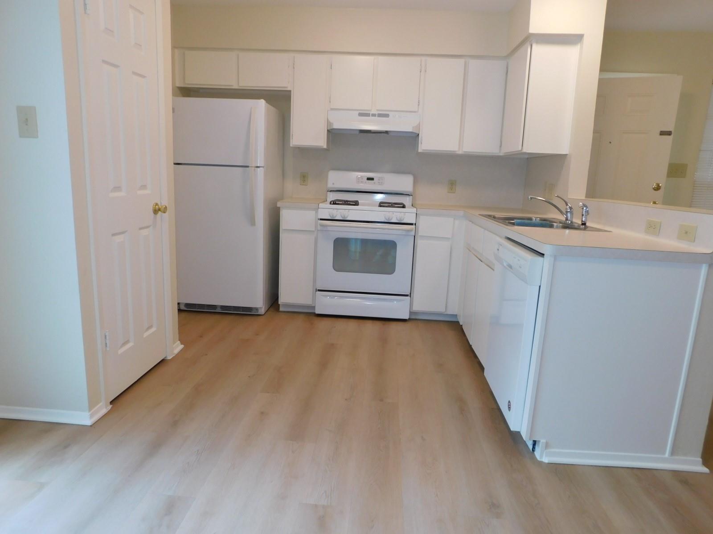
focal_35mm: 23
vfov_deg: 58.9
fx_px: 474
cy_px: 267
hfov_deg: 73.9
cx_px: 356
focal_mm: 4
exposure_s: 1/40
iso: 125
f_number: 3
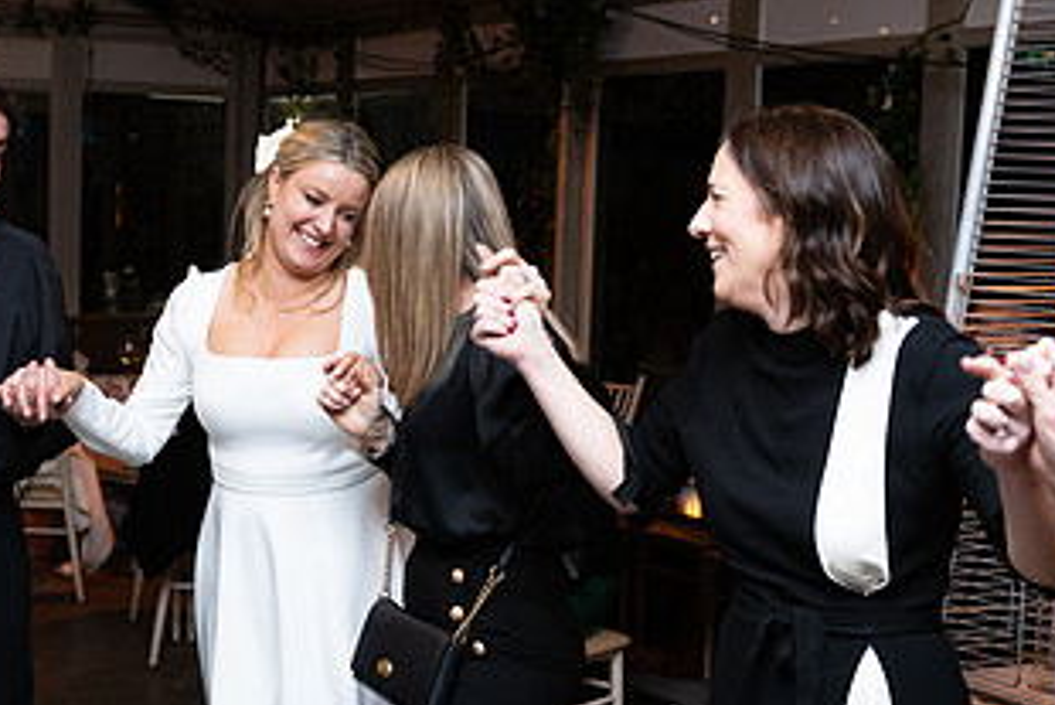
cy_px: 438
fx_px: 2082
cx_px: 286
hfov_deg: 28.1
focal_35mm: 71
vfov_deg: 19.2
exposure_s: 1/160
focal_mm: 38
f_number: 3.5
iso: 800
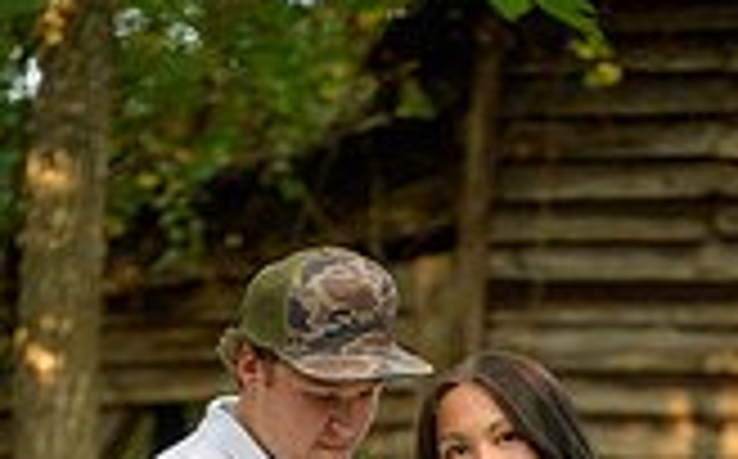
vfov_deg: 4.4
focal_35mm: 294
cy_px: 981
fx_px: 5905
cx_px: 495
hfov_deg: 7.1
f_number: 3.3
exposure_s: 1/125
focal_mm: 105
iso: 1100
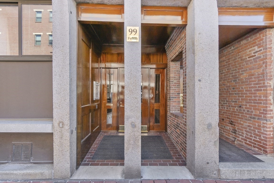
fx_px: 114
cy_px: 92
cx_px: 137
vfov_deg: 77.3
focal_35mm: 15
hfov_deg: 100.4
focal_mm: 10
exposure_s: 1/250
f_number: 5.6
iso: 200
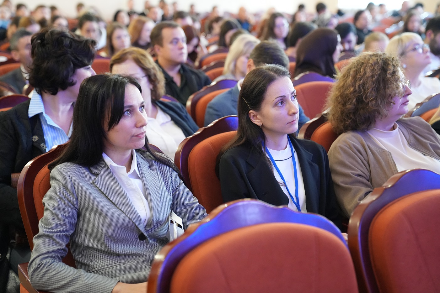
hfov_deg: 34.5
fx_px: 709
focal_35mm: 58
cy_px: 146
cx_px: 220
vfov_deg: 23.4
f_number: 2.8
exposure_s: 1/60
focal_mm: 58
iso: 6400
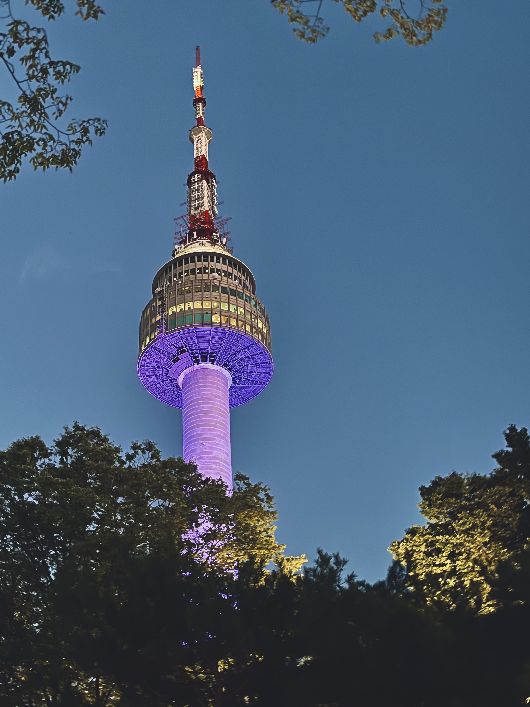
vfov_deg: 50.1
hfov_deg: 38.1
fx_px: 755
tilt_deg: +42.5
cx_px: 167
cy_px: 330
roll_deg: -0.7
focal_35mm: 37
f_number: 1.6
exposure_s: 1/12
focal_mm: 5.1
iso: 640
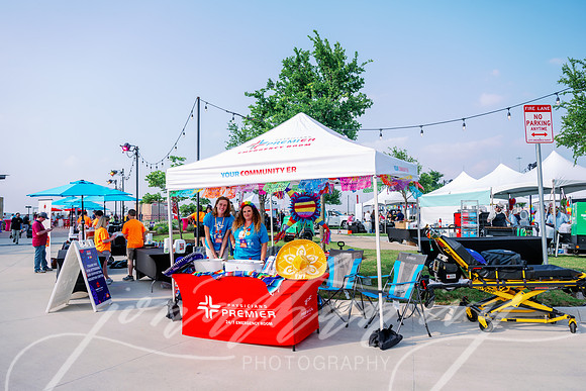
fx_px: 391
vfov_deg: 53.2
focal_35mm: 24
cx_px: 293
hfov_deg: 73.7
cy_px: 196
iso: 125
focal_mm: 24
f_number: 4.5
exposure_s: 1/640
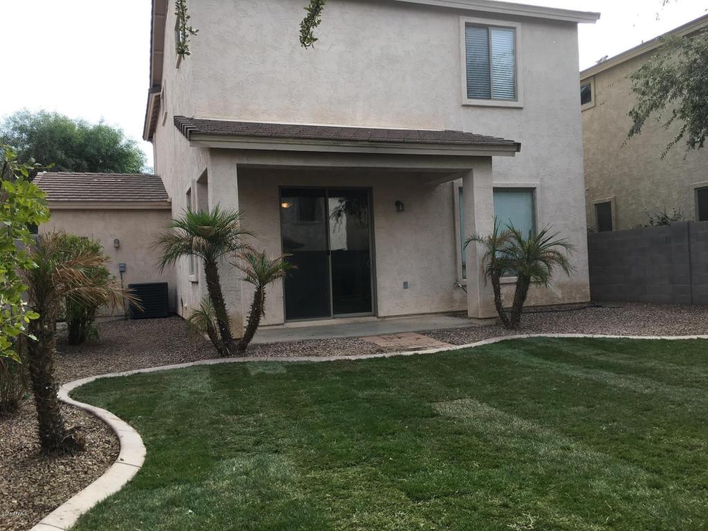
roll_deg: +2.1
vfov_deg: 48.2
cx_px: 354
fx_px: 593
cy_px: 266
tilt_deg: +1.3
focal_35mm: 29
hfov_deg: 61.7
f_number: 2.2
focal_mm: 4.15
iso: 25
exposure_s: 1/582
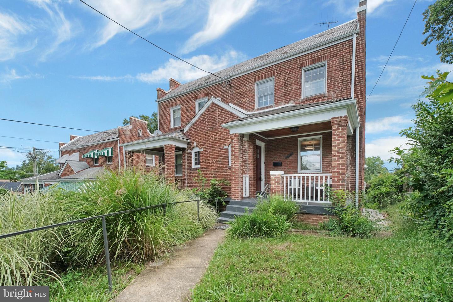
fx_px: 189
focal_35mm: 15
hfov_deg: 100.4
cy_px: 151
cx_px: 226
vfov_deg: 77.3
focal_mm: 10
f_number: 5.6
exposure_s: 1/1000
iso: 640
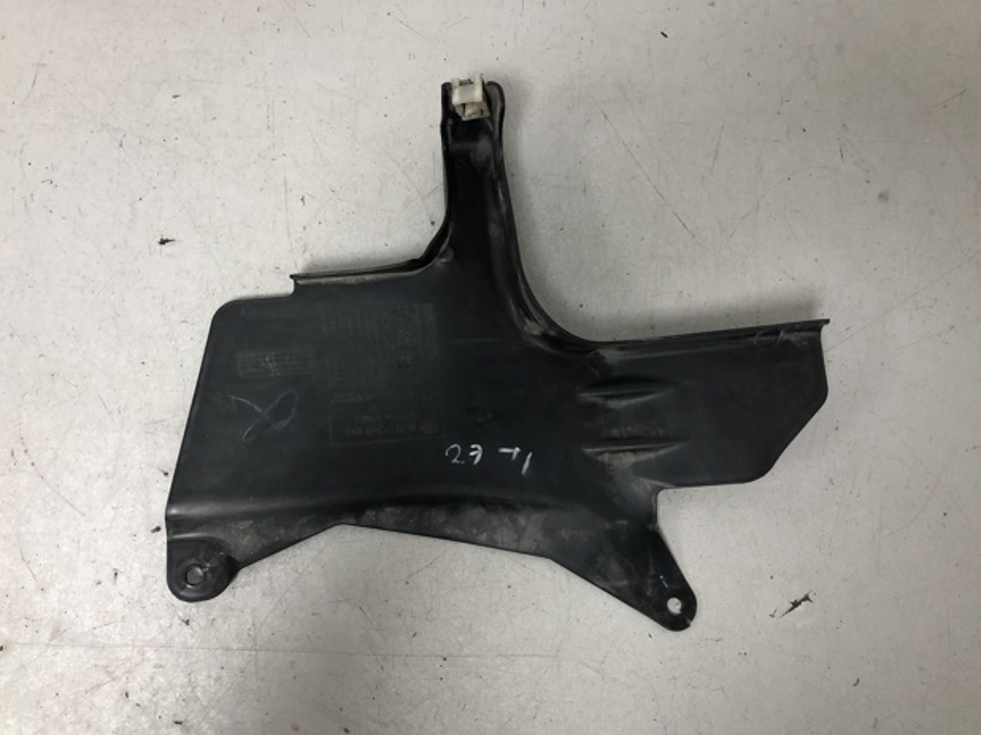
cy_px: 375
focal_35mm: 29
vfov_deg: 48.2
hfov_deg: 61.7
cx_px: 478
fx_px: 822
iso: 40
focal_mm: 4
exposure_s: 1/25
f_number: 1.8
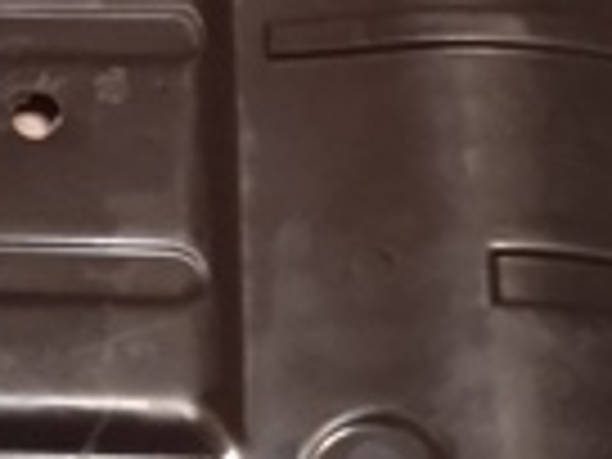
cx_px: 153
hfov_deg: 14.9
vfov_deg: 11.0
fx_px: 2334
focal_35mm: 132
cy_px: -112
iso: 1121
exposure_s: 1/14.3
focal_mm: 3.43
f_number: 2.2
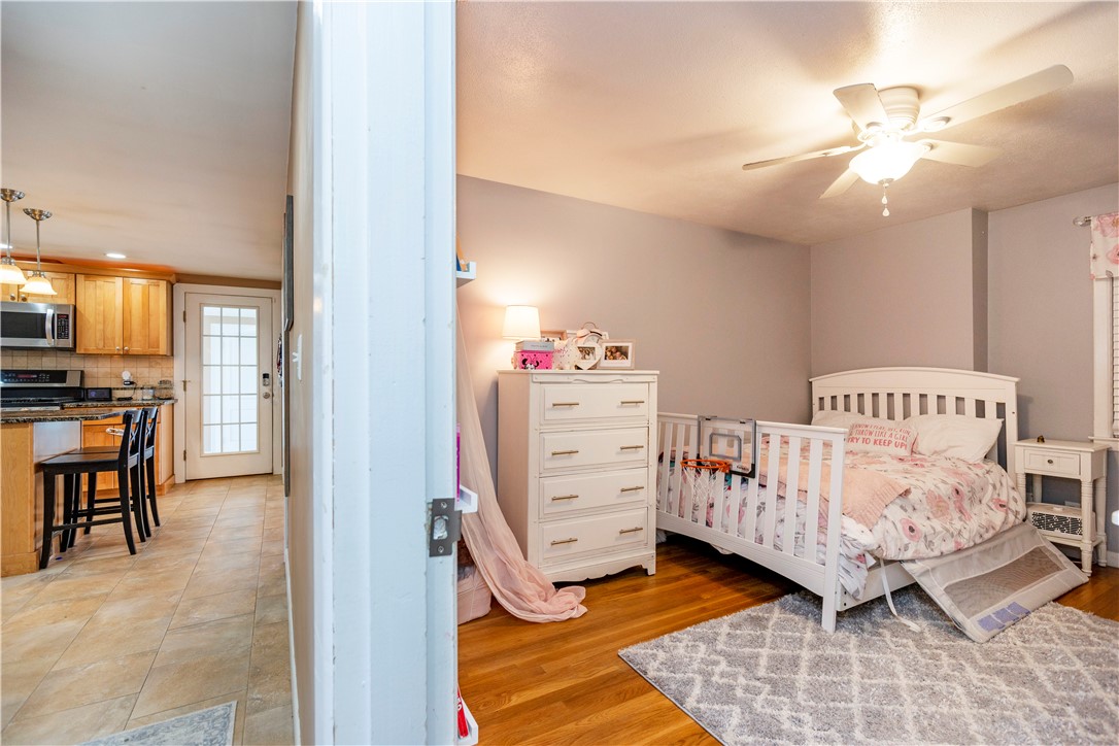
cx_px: 560
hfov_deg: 96.7
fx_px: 497
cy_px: 373
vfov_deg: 73.7
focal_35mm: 16
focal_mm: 16
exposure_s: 1/13
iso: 320
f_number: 6.3
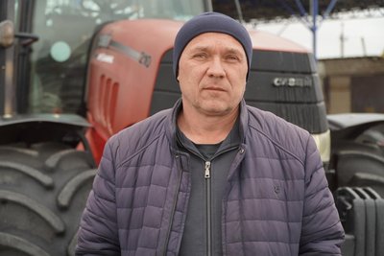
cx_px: 192
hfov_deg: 27.5
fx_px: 784
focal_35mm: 74
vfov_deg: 18.6
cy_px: 128
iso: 100
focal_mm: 49
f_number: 4
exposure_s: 1/160
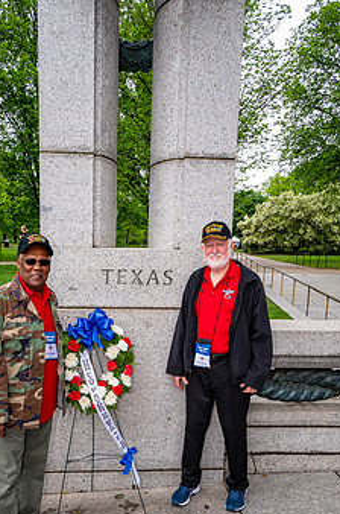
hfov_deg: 40.6
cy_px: 330
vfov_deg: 57.9
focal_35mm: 32
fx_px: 455
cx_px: 125
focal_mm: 24
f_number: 8
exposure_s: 1/640
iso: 1100
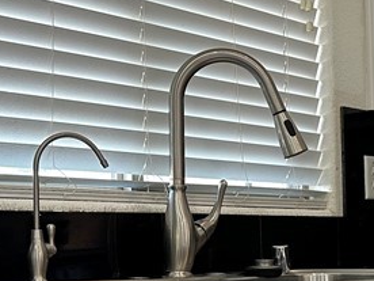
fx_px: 962
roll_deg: +1.4
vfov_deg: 16.4
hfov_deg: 21.0
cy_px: 252
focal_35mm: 89
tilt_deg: -2.3
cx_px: 402
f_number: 1.78
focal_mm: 6.86
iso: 125
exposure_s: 1/60
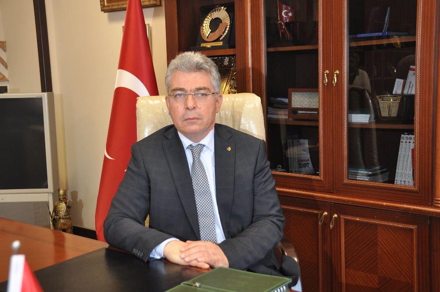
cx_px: 220
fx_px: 586
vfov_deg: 28.0
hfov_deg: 41.2
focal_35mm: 48
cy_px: 146
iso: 800
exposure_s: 1/60
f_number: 4.2
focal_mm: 32
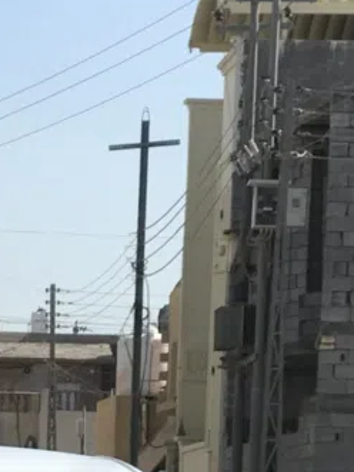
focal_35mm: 235
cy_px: 945
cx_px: -164
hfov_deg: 6.2
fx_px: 3206
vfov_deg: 8.0
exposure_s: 1/1212
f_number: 2.8
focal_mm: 6.6
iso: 20
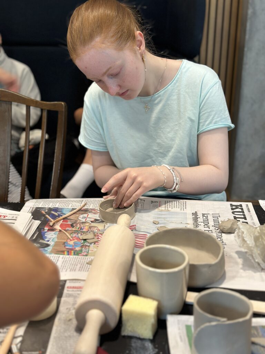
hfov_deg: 30.3
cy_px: 177
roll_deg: -1.0
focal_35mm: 48
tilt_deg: -19.3
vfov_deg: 39.7
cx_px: 132
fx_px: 490
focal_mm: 6.86
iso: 160
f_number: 1.78
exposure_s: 1/50
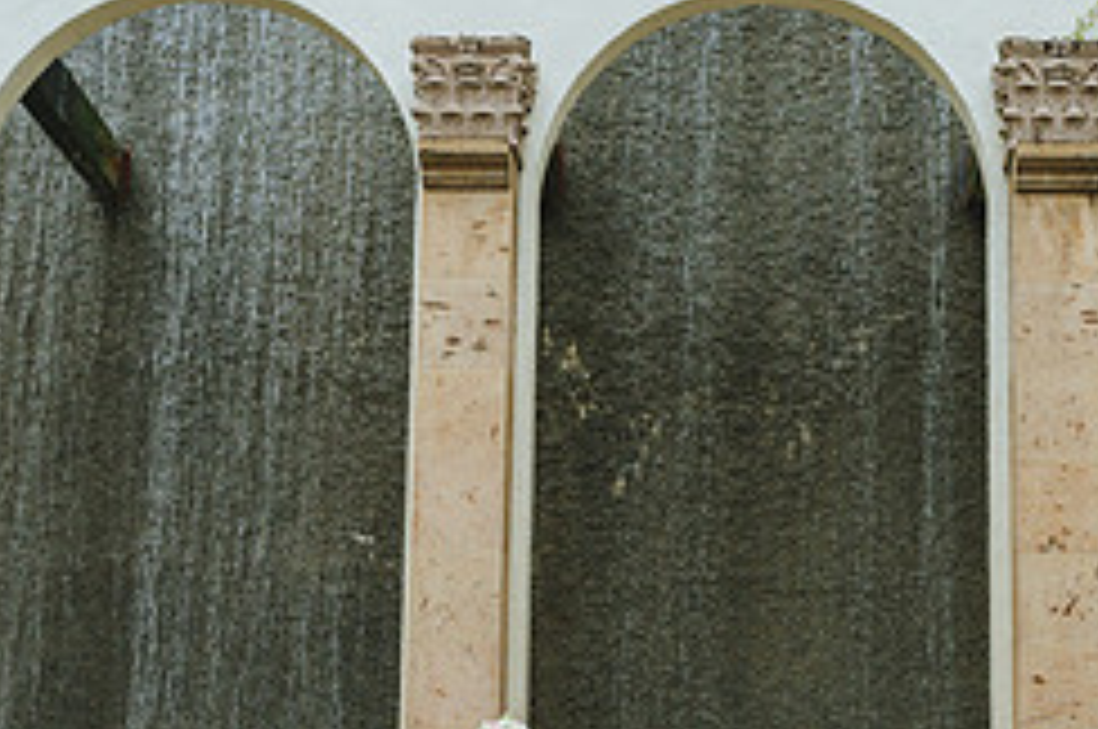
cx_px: 783
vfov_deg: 22.3
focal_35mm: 58
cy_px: 764
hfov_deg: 34.0
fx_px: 1767
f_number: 3.5
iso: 1000
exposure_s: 1/200
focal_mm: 24
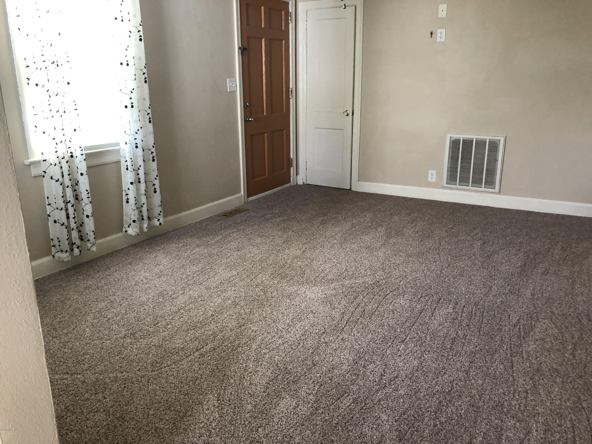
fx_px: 479
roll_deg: -0.6
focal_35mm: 28
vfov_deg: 49.7
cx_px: 296
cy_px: 222
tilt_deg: -16.1
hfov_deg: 63.4
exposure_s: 1/17
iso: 40
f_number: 1.8
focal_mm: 3.99
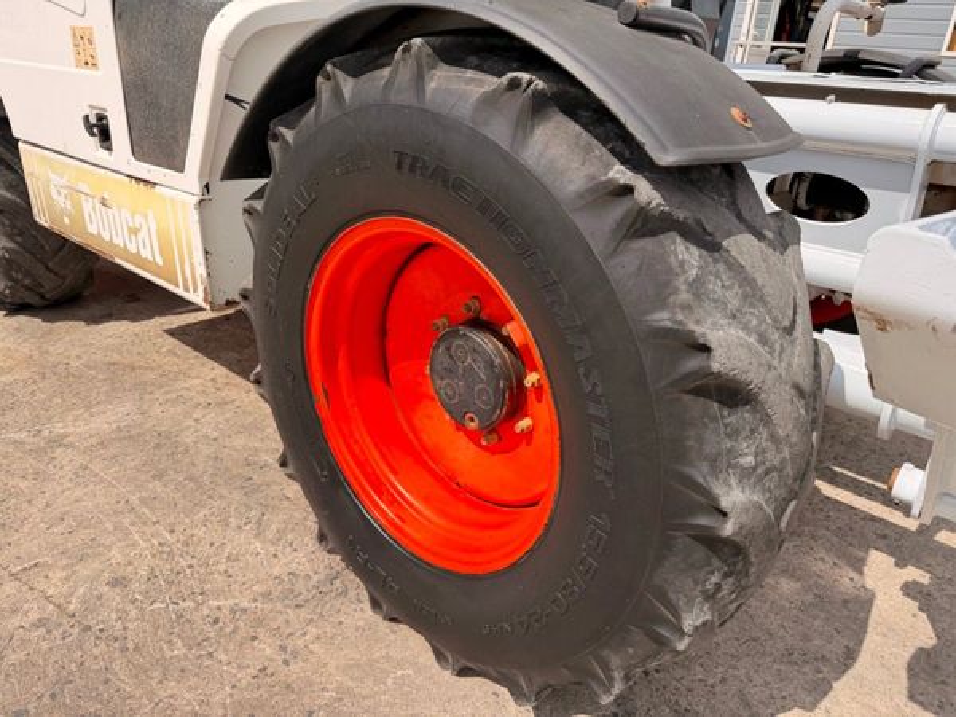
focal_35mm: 24
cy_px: 358
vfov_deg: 56.8
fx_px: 663
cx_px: 478
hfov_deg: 71.6
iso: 100
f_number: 1.78
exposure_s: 1/5319
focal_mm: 6.76
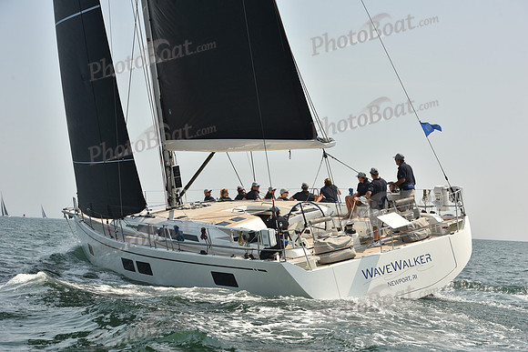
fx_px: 1027
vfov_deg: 19.5
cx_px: 264
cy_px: 176
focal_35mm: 70
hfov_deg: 28.8
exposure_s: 1/800
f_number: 9
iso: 250
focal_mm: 70
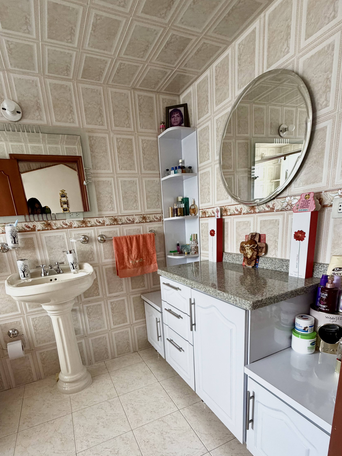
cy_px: 288
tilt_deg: -14.6
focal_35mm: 18
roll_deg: +4.5
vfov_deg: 85.9
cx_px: 156
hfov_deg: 71.5
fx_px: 237
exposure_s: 1/121
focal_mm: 2.22
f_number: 2.2
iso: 320
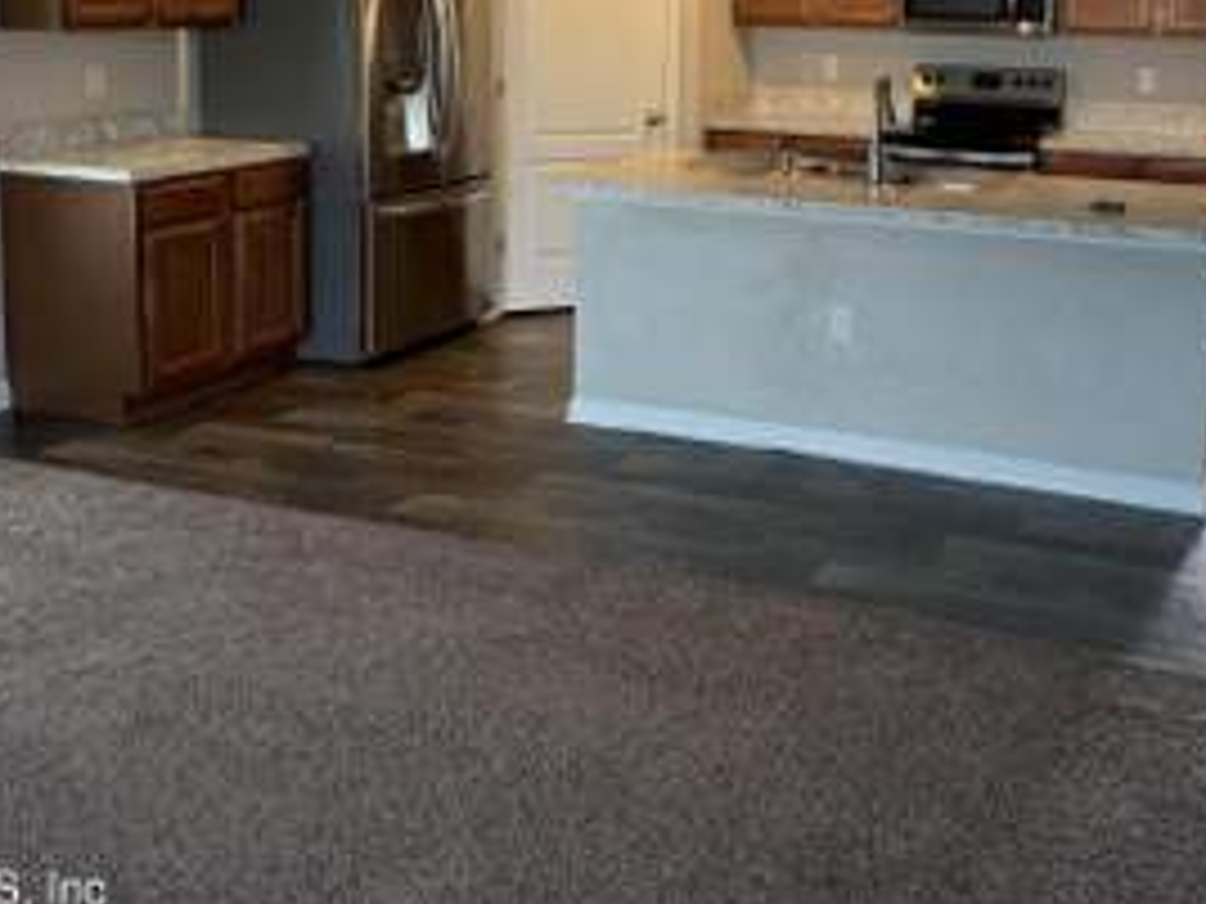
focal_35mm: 43
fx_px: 1498
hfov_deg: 43.5
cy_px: 153
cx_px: 765
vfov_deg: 32.5
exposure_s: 1/120
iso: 200
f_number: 1.78
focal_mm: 6.76
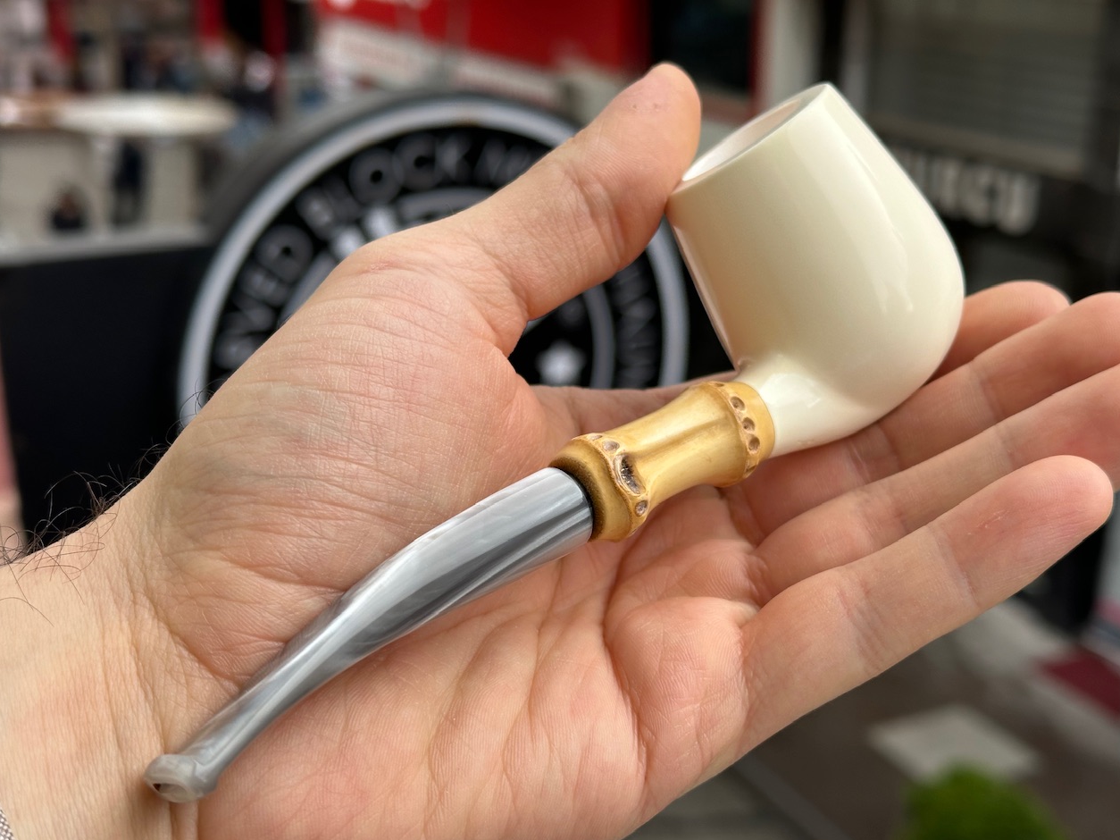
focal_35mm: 49
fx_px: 1585
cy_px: 428
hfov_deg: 38.9
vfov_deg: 29.7
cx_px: 556
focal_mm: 6.86
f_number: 1.78
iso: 64
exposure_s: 1/651
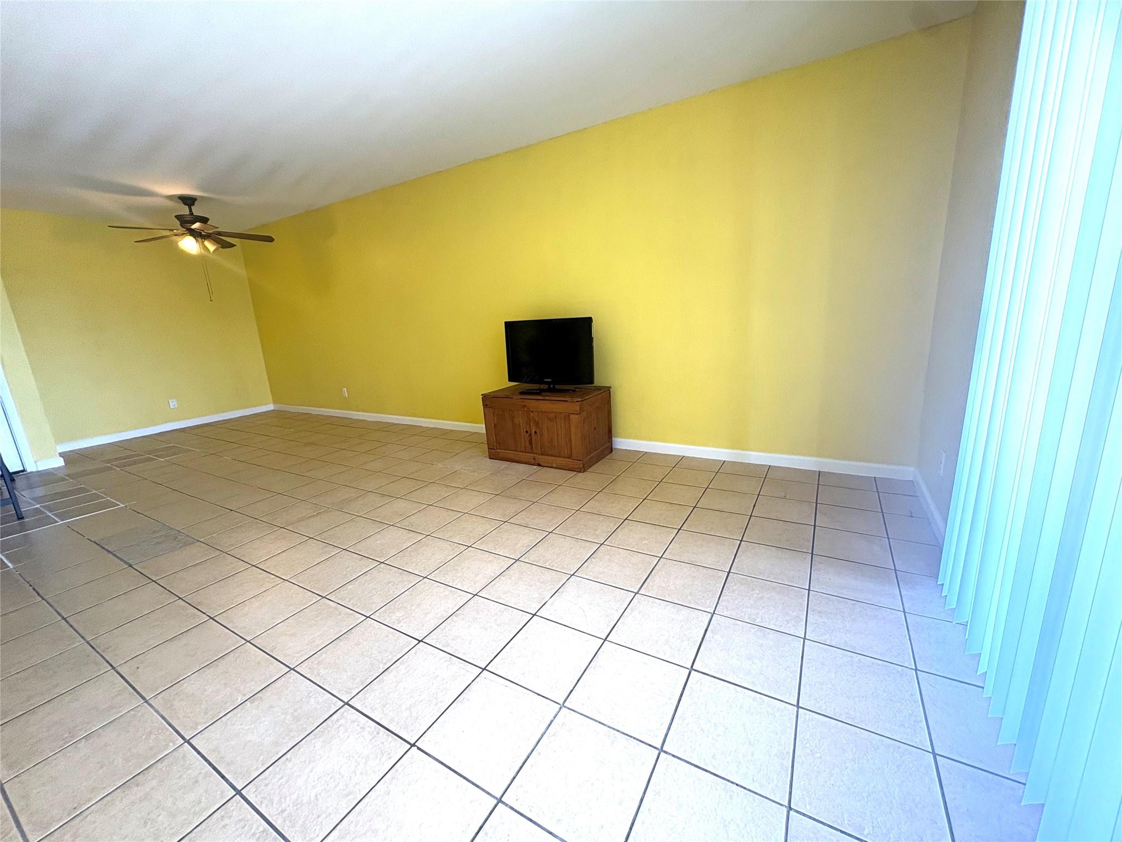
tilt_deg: -12.8
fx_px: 454
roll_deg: +3.7
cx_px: 561
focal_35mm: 14
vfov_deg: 85.7
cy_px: 421
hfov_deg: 102.1
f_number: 2.2
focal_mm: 2.22
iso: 200
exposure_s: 1/120
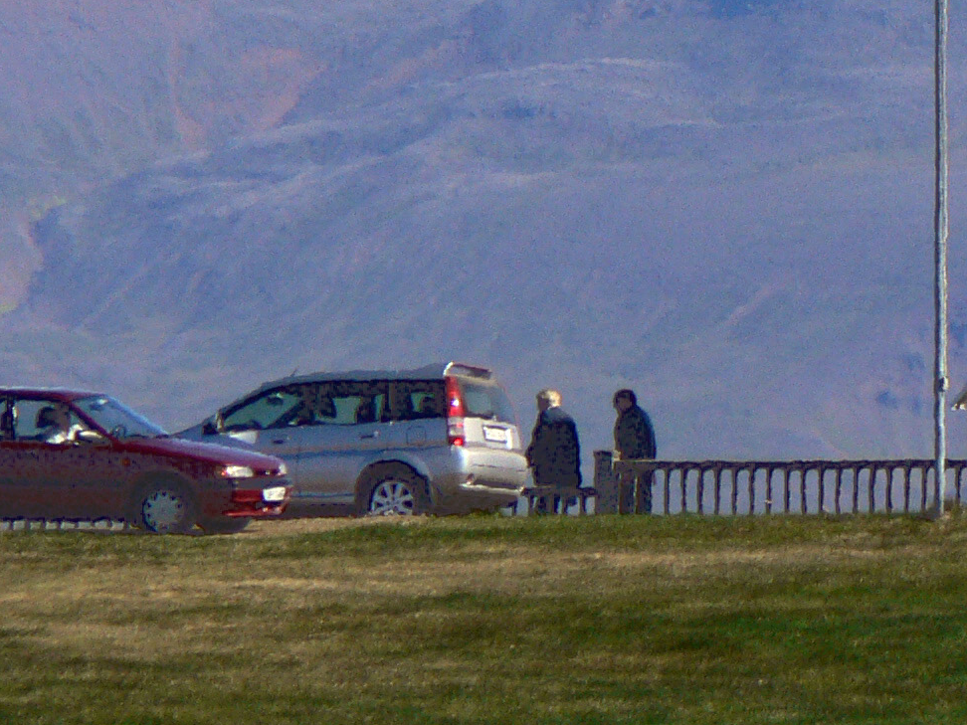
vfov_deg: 1.5
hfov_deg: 2.1
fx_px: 26818
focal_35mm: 960
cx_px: 1382
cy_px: -171
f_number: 5.6
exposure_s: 1/500
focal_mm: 60.5
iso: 80
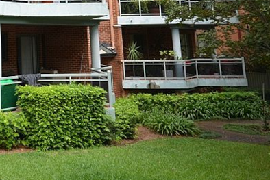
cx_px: -27
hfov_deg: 40.1
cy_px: -16
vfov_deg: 30.7
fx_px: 293
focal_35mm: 39
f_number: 4
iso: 220
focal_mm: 10
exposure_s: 1/60
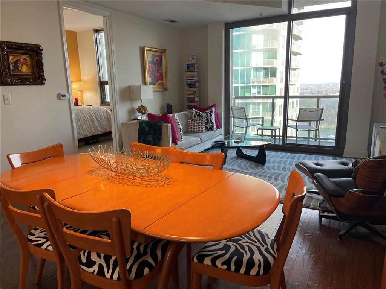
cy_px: 144
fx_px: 279
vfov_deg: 54.9
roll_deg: +1.4
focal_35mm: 25
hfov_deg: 69.4
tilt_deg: -11.6
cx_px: 193
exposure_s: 1/120
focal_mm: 5.1
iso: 125
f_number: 1.6
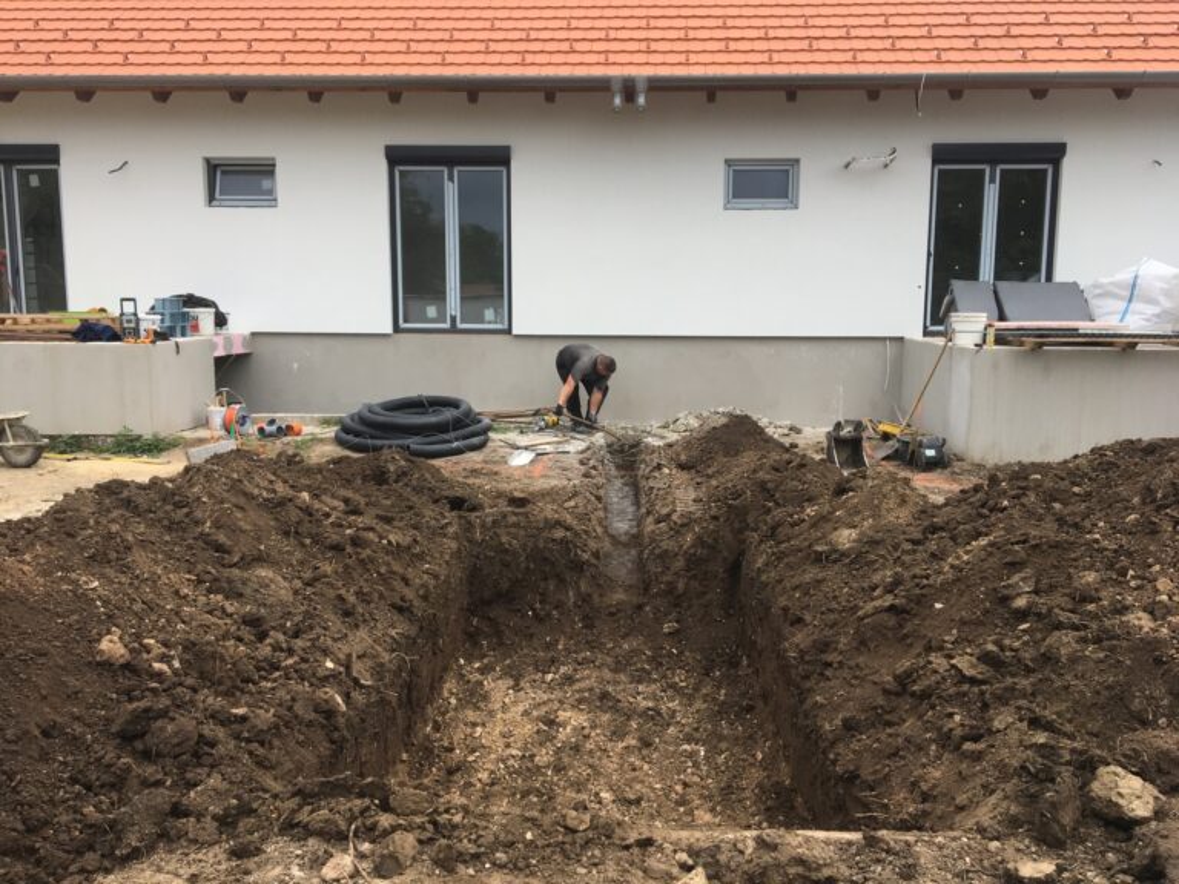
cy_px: 442
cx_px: 590
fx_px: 988
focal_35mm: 29
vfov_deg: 48.2
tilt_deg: -6.6
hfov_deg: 61.7
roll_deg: -0.6
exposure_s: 1/668
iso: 25
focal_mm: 4.15
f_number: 2.2
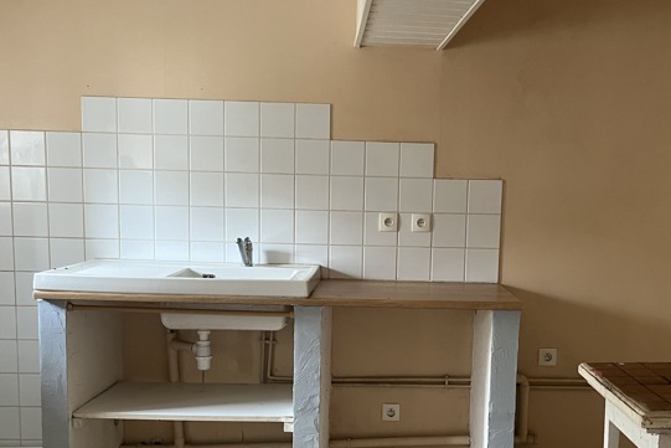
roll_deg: -1.8
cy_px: 274
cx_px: 387
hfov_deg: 48.3
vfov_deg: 33.3
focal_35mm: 40
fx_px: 746
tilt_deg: -6.5
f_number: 1.6
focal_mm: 5.1
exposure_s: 1/60
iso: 400
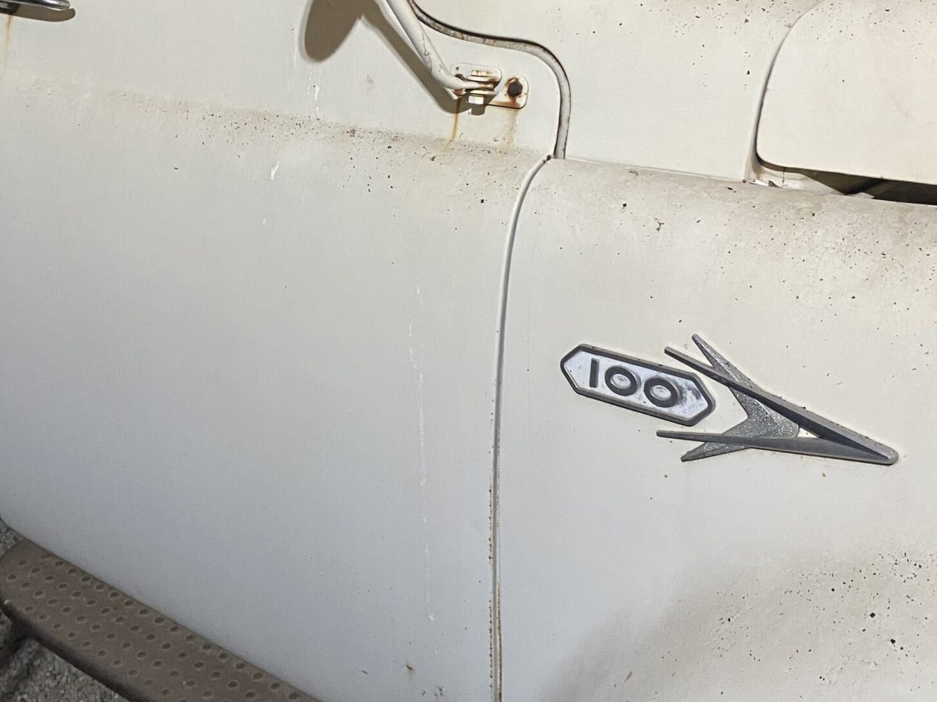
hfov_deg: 40.8
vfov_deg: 31.1
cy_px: 190
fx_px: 1245
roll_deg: +4.6
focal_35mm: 46
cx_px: 325
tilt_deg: -19.8
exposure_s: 1/60
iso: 500
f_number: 1.8
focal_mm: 4.25
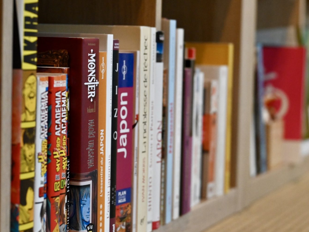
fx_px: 893
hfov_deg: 19.6
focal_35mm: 100
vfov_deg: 14.8
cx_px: 140
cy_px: 115
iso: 3200
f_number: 4
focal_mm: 60
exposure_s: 1/125
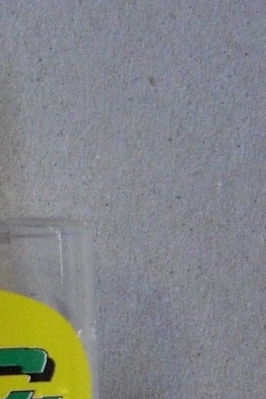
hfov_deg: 8.7
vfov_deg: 13.7
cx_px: -318
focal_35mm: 147
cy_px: 426
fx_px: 1630
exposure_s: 1/125
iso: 400
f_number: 2.8
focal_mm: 6.3
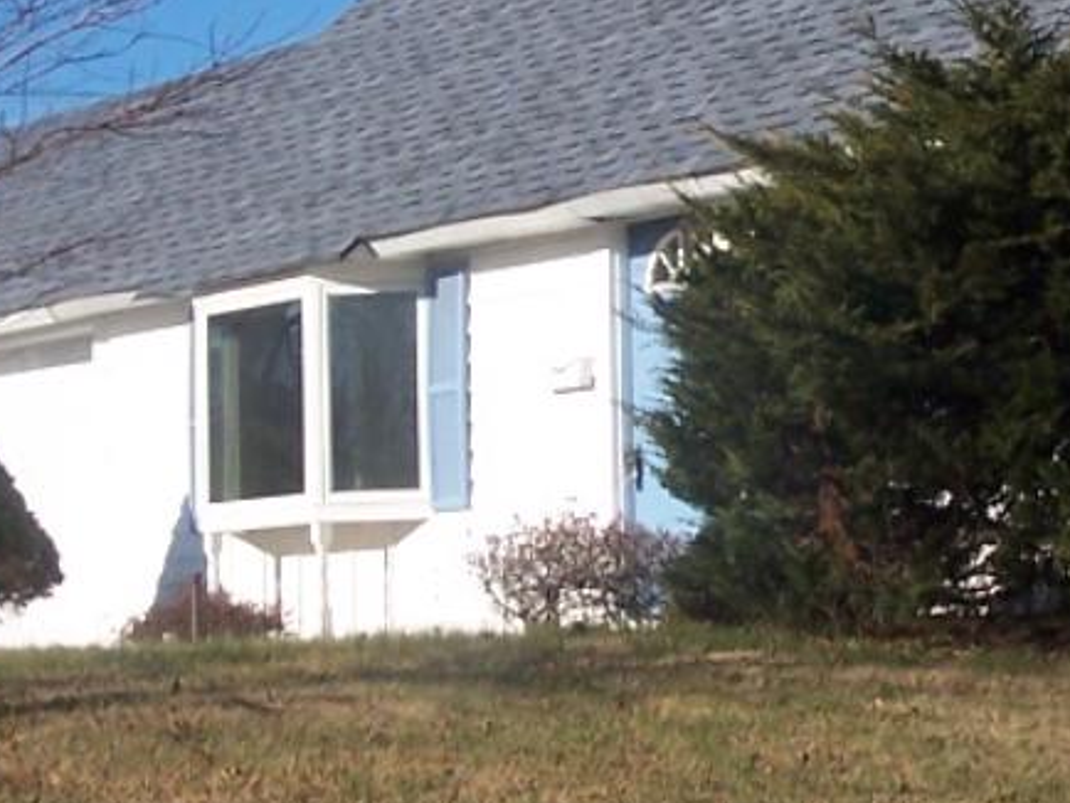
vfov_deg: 11.8
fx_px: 3897
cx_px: 754
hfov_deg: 15.6
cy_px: 337
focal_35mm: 126
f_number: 4
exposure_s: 1/750
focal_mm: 6.3
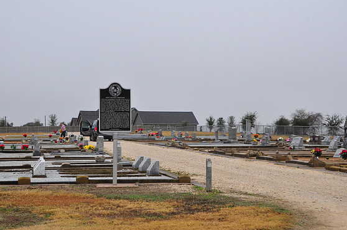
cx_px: 170
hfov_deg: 26.0
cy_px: 117
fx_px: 751
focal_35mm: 78
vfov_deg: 17.4
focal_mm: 50
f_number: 11
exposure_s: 1/250
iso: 800
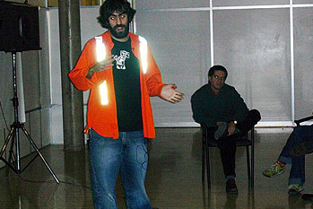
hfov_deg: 23.9
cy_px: 71
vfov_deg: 16.1
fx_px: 739
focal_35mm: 85
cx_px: 186
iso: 70
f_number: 3.6
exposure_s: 1/64
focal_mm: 10.2
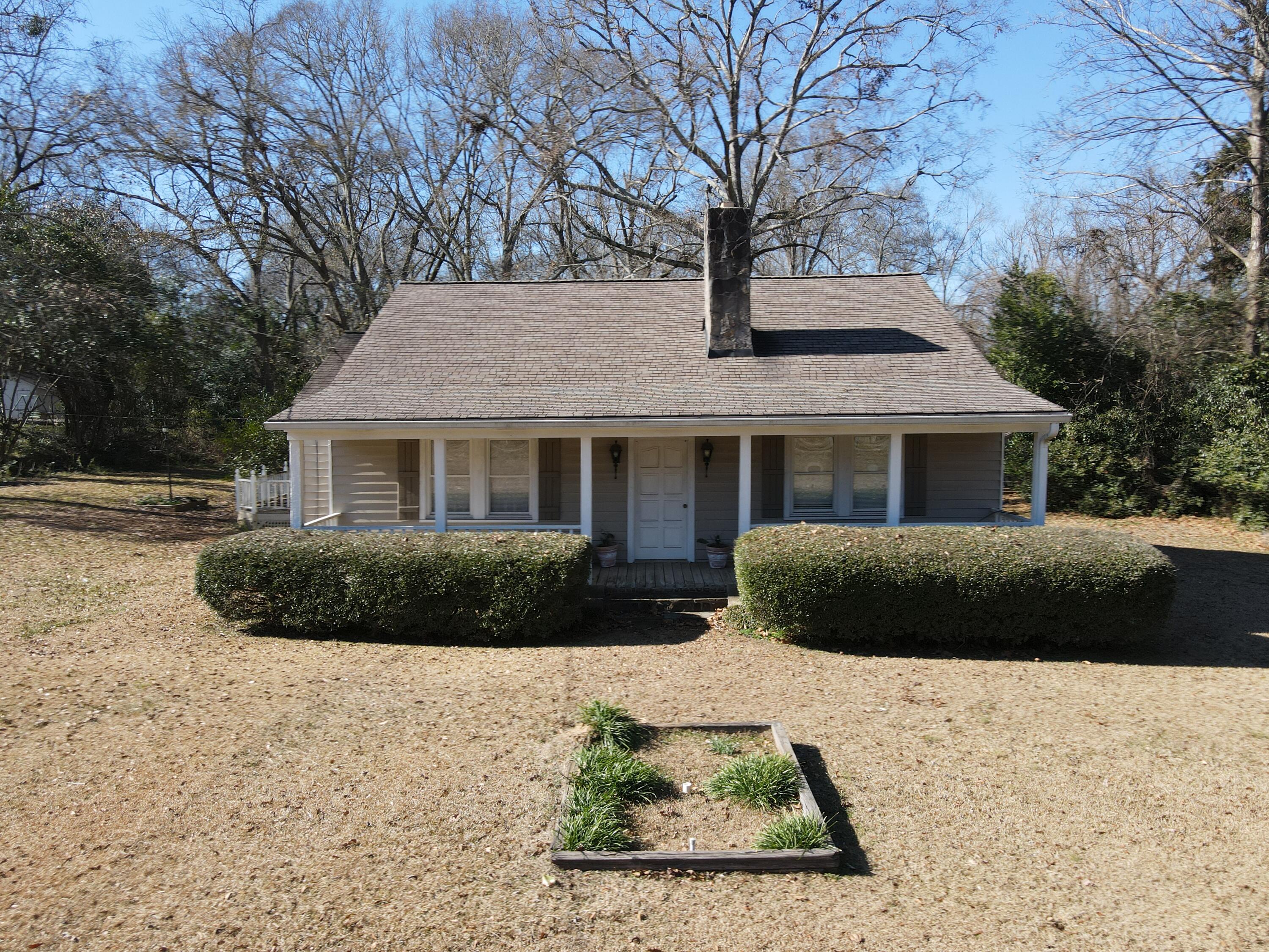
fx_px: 880
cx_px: 634
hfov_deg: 71.6
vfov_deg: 56.8
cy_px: 476
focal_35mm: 24
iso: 100
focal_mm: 4.5
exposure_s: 1/320
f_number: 2.8
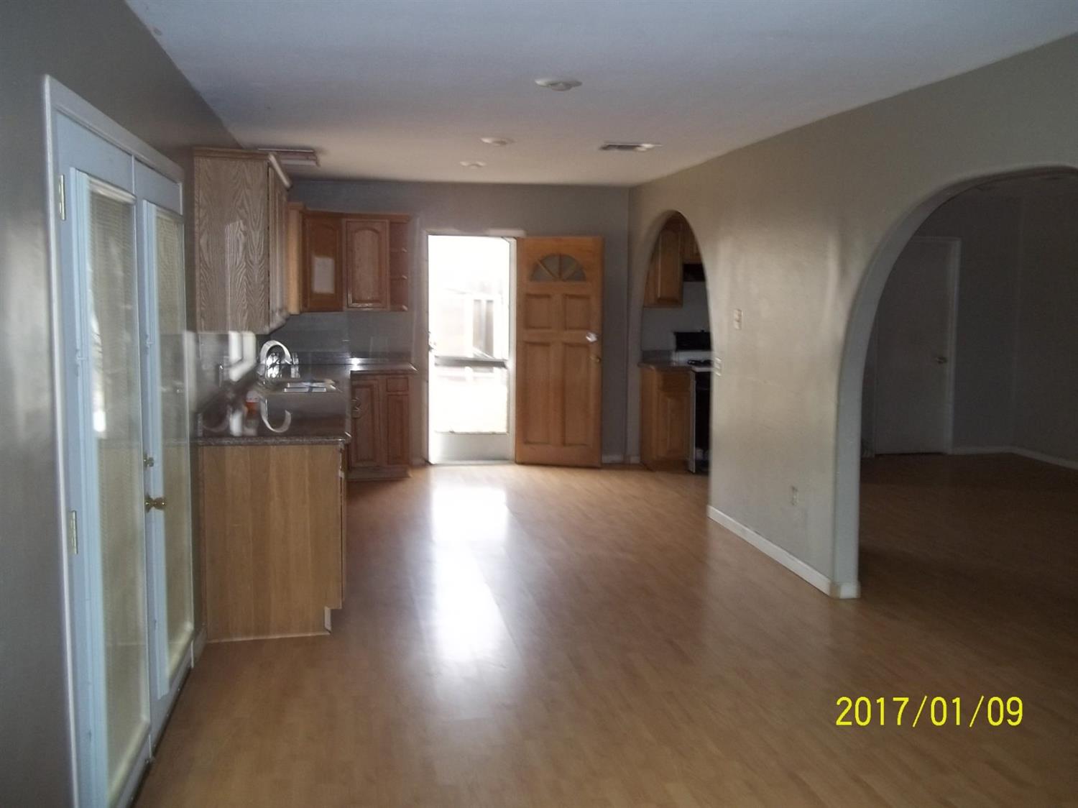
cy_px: 404
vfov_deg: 44.1
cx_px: 539
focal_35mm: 32
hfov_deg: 56.8
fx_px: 996
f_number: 2.9
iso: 160
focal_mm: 5.7
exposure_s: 1/50
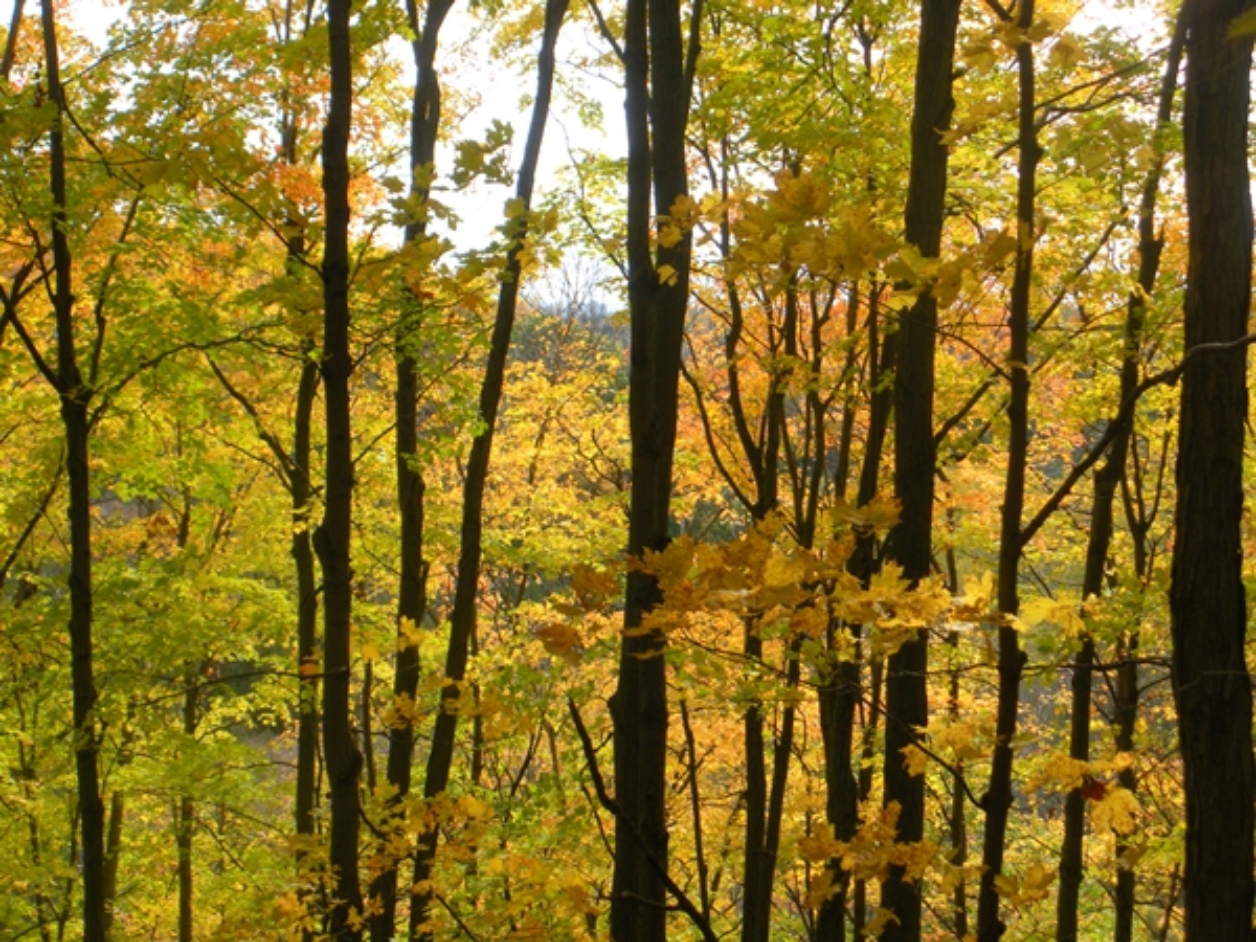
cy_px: 471
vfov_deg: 18.2
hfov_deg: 24.1
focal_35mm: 81
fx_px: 2939
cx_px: 628
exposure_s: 1/148
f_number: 4.8
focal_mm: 14.2
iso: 64
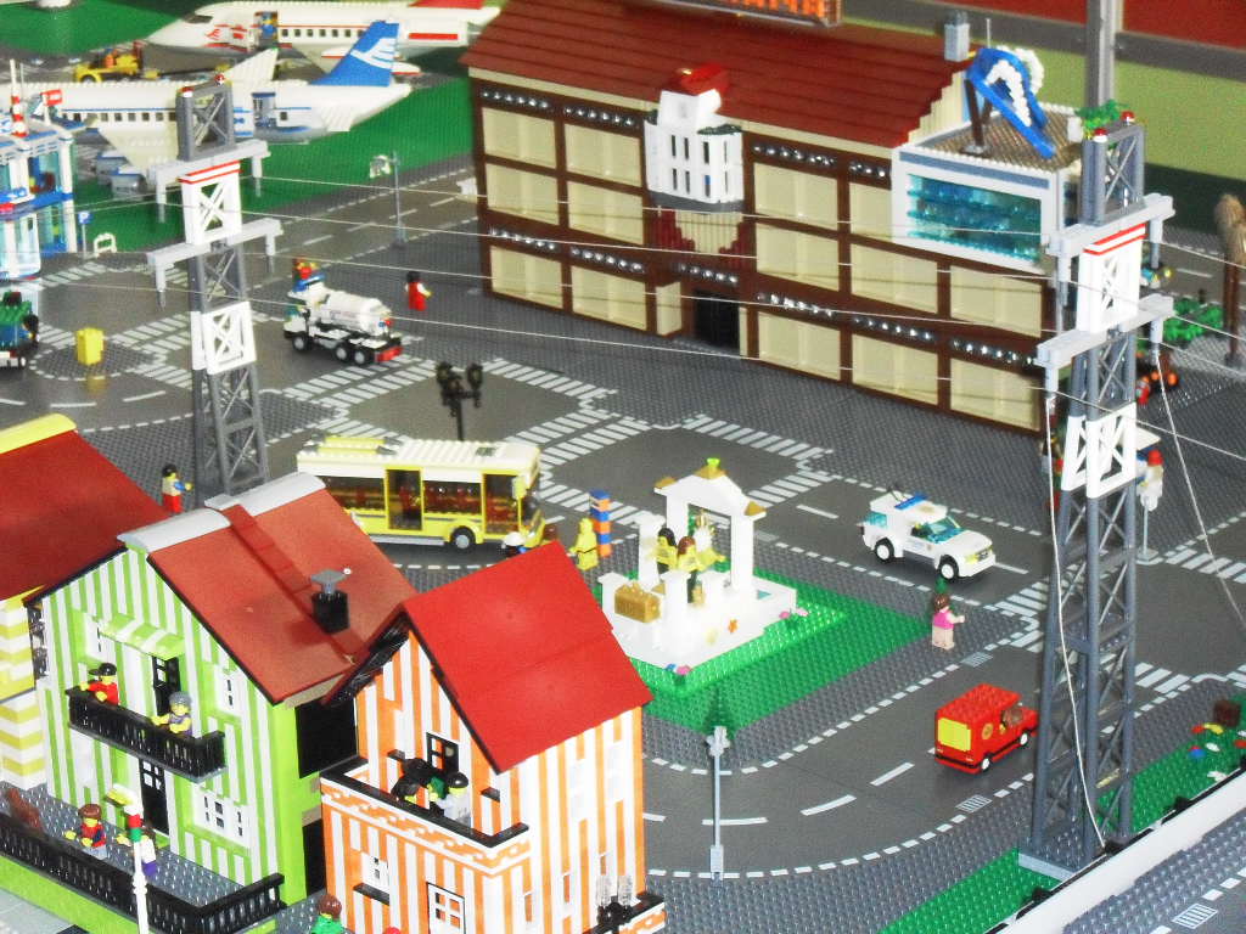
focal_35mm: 89
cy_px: 467
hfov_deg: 22.0
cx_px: 623
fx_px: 3204
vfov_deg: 16.6
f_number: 5.5
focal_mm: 15.7
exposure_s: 1/60
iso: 400
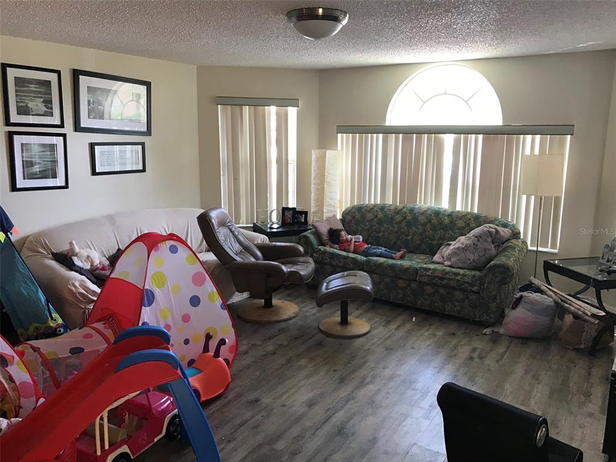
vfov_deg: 49.7
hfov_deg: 63.4
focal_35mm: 28
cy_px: 231
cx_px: 308
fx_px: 498
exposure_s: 1/30
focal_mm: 3.99
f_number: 1.8
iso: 25
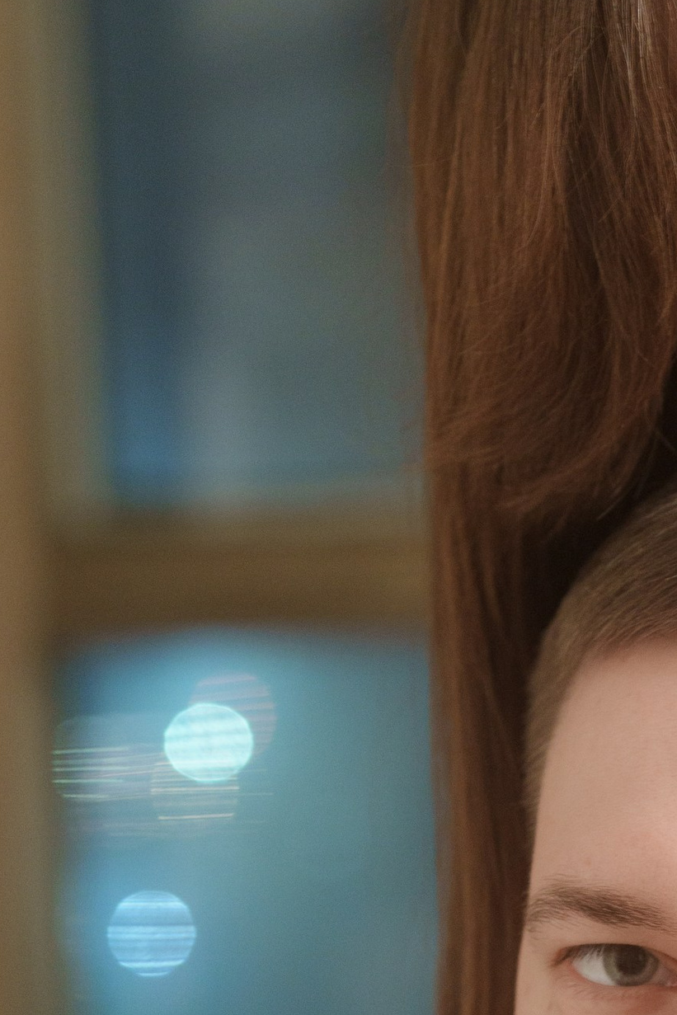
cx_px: 1053
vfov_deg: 13.0
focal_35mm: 156
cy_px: 1010
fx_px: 4399
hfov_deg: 8.6
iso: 640
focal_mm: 50
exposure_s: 1/25
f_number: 2.5
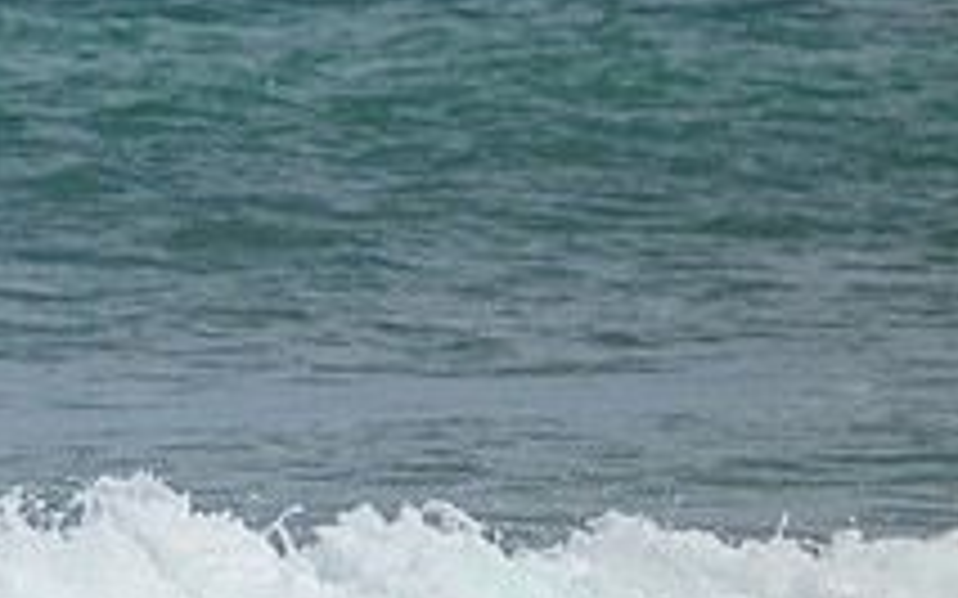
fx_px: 57841
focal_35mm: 2216
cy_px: 704
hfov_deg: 0.9
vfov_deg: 0.6
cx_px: -324
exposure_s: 1/2000
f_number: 13
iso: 1000
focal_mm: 800
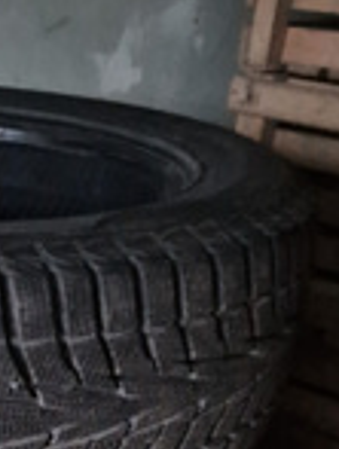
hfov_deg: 17.9
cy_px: 510
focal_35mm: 78
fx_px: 1014
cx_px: -84
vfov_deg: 23.3
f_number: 1.8
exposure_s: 1/10
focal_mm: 5.4
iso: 2500
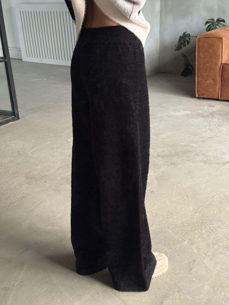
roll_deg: +3.0
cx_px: 114
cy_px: 152
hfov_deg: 30.3
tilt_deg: -41.0
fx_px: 423
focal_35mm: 48
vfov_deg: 39.7
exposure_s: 1/40
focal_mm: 6.76
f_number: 1.78
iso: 500
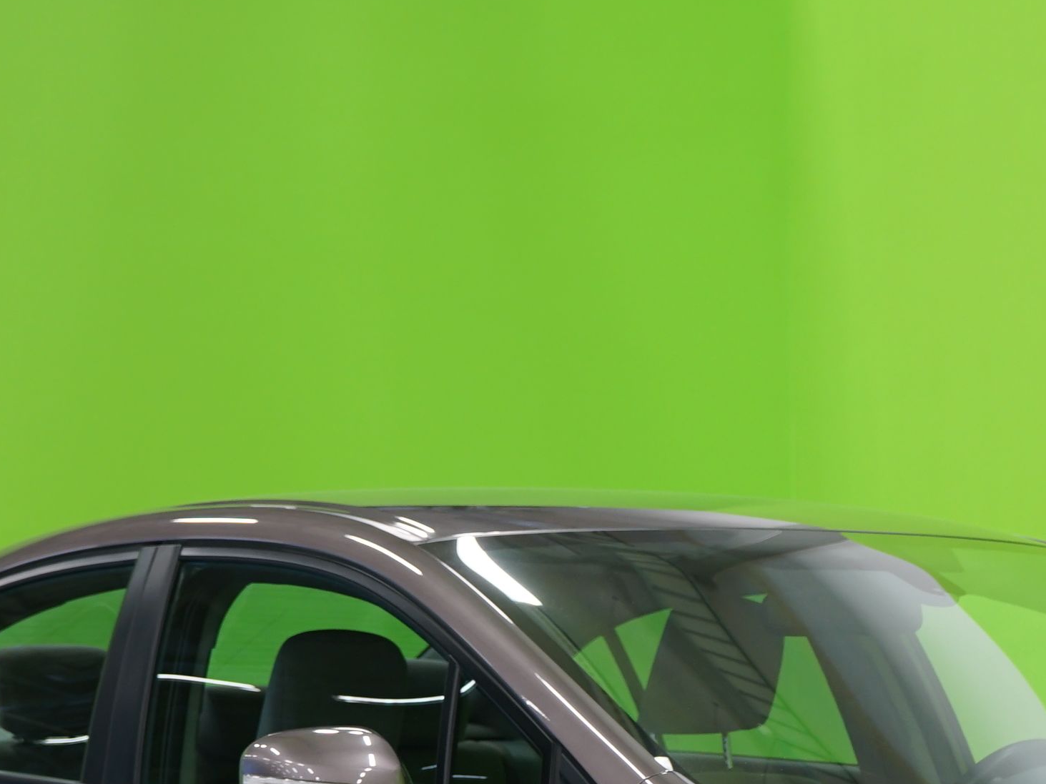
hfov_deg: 13.1
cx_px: 877
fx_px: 4532
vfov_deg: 9.8
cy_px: 858
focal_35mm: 150
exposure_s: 1/8
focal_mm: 58
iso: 400
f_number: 5
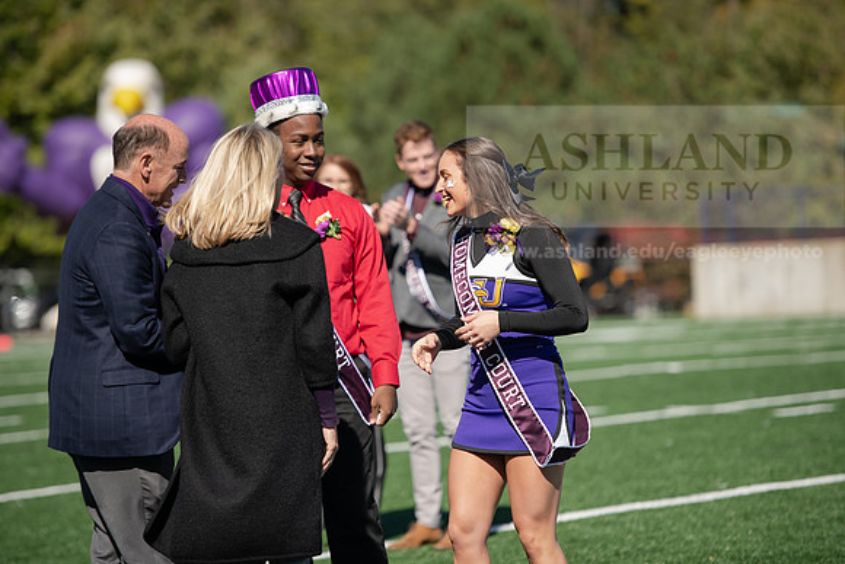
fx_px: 4108
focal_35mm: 175
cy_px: 282
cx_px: 422
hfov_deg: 11.7
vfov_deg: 7.9
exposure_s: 1/2000
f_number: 3.2
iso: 200
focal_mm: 175
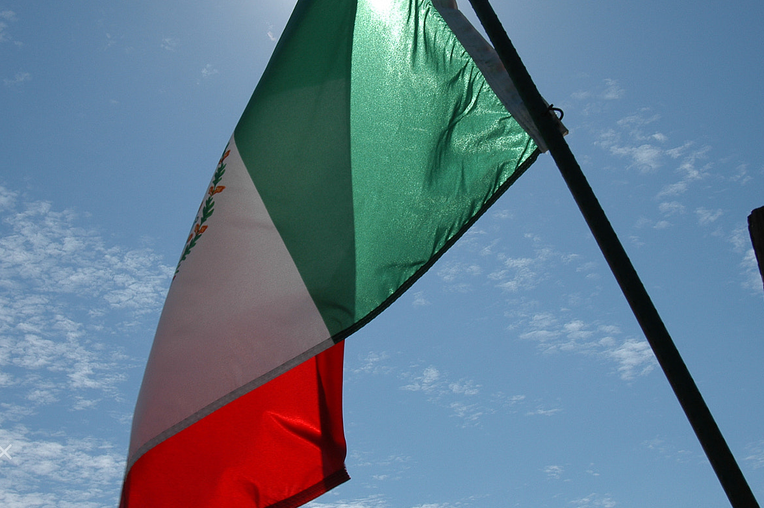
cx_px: 370
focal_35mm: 49
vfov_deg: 27.4
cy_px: 199
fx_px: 1039
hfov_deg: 40.4
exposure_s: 1/500
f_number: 11
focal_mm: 24
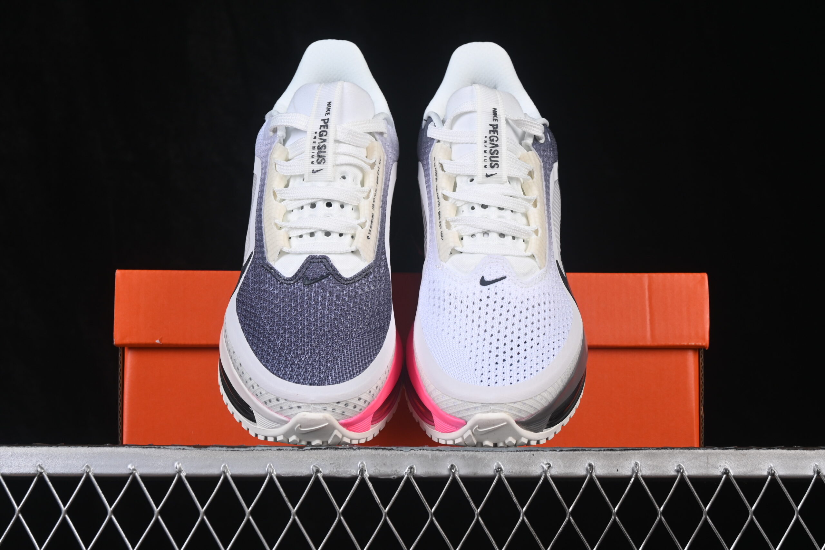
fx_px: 1719
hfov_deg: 27.0
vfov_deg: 18.2
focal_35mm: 75
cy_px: 275
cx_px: 412
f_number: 8
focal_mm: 50
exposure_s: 1/80
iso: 160
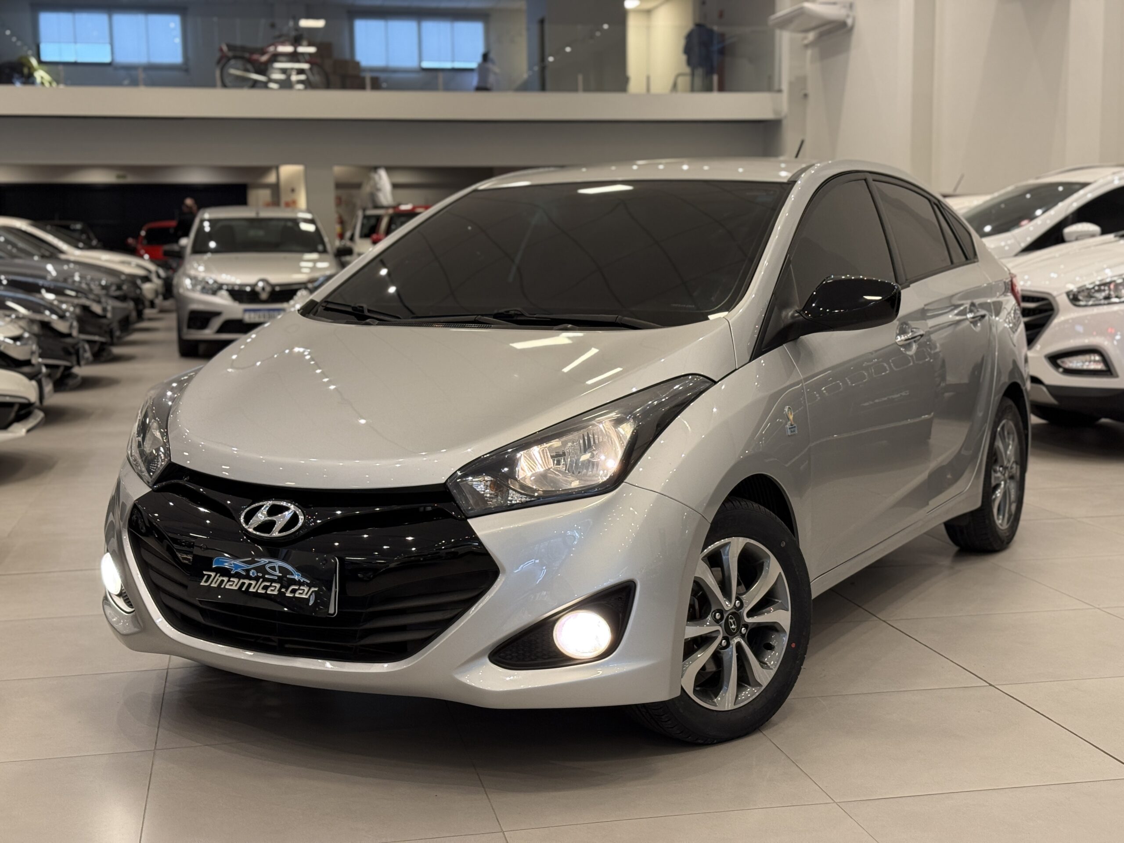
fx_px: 1559
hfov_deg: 39.7
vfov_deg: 30.3
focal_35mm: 48
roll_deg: +0.6
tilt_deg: -6.5
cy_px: 422
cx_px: 562
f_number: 1.78
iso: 125
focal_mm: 6.76
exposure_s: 1/60
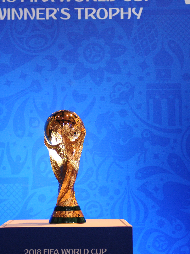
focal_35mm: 102
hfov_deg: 14.5
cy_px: 112
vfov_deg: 19.3
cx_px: 63
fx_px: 747
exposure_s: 1/160
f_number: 2.8
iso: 3200
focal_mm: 58
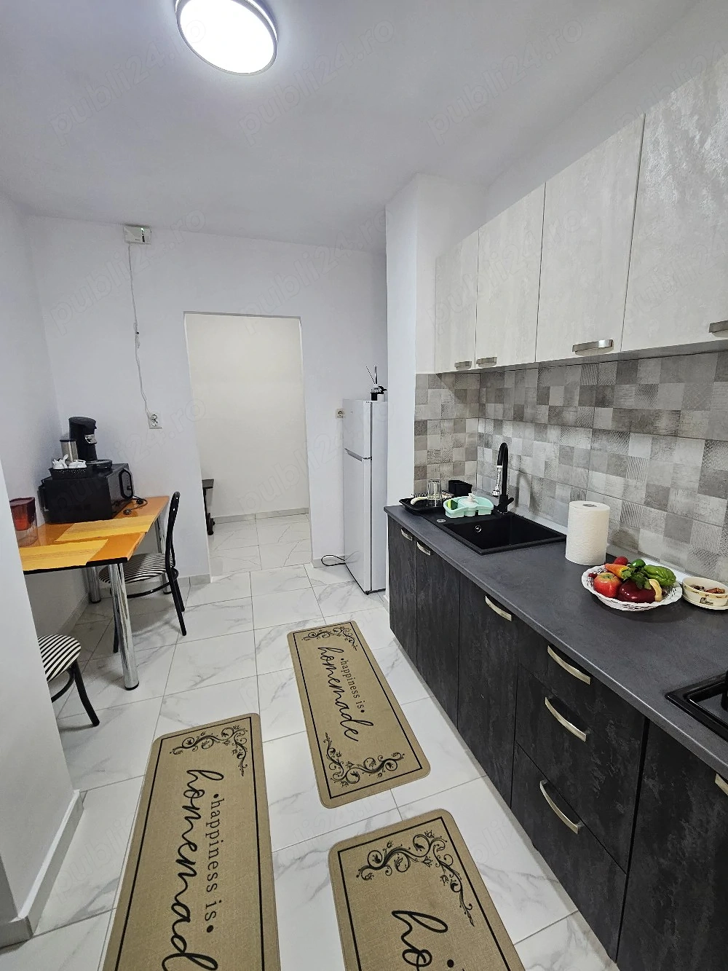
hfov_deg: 89.9
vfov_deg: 106.2
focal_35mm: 13
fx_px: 364
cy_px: 486
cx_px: 364
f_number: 2.2
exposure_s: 1/70.9
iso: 125
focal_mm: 2.2
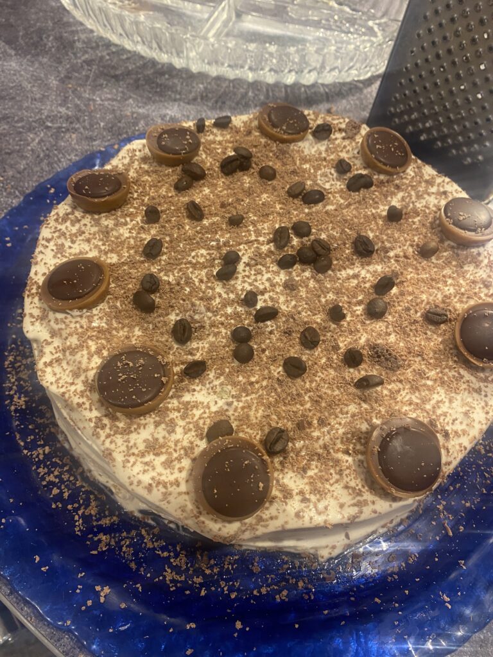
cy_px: 328
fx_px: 494
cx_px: 246
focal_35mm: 26
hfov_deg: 53.1
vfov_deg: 67.3
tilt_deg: -57.3
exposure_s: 1/50
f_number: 1.8
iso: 160
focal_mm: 4.25
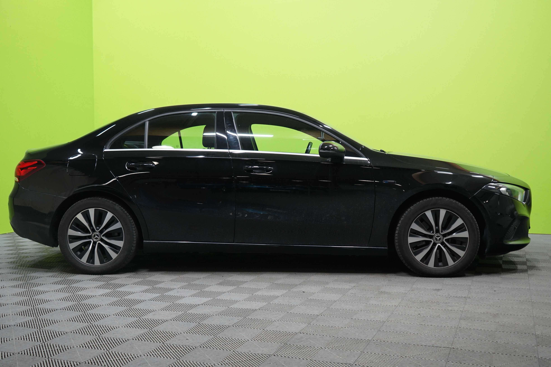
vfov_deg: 33.4
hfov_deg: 48.5
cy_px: 184
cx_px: 276
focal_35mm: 40
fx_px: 612
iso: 800
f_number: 5
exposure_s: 1/20
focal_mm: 40
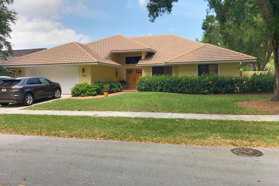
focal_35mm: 30
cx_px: 139
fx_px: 232
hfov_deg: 61.9
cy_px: 80
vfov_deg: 43.5
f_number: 1.8
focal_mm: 3.99
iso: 20
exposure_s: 1/4808
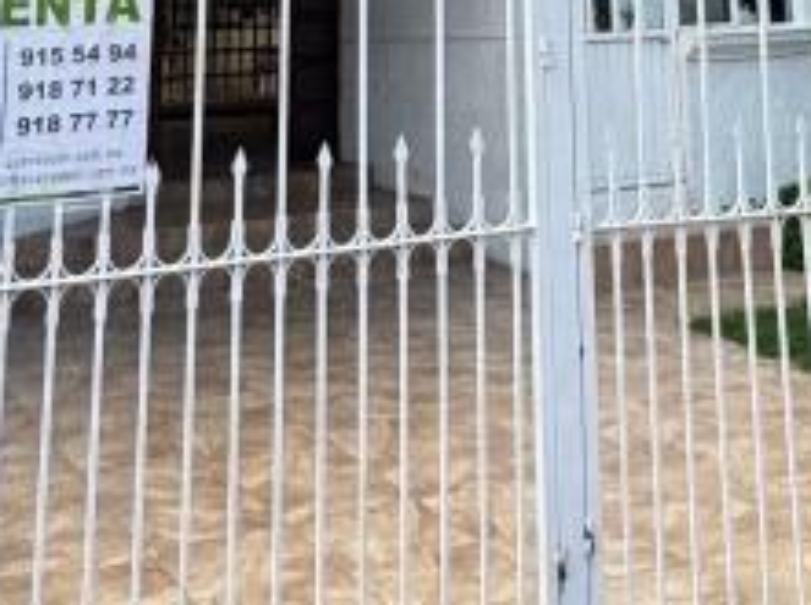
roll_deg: +2.9
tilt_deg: +16.5
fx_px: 1520
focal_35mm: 65
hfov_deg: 29.7
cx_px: 510
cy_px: -425
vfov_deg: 18.5
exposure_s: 1/821
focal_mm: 2.22
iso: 50
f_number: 2.2
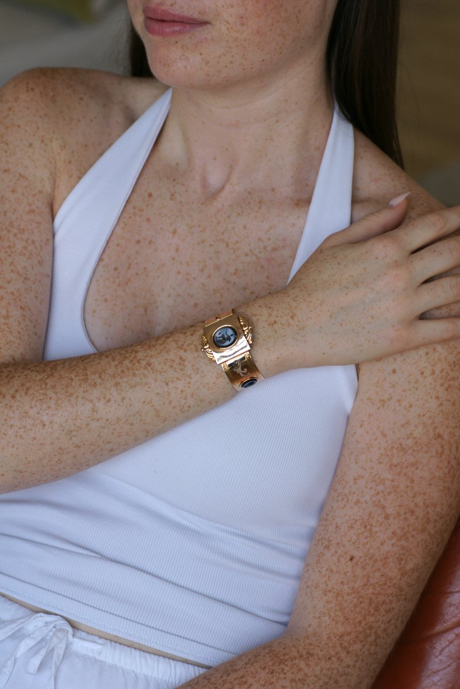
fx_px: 2012
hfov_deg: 13.0
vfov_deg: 19.5
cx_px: 230
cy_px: 344
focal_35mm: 105
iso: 200
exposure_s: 1/160
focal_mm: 70
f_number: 4
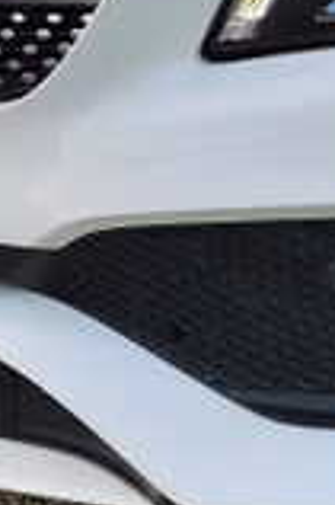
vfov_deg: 13.1
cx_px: 482
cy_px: -86
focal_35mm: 153
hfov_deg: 8.8
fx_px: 2140
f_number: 1.8
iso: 50
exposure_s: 1/680
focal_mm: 5.58
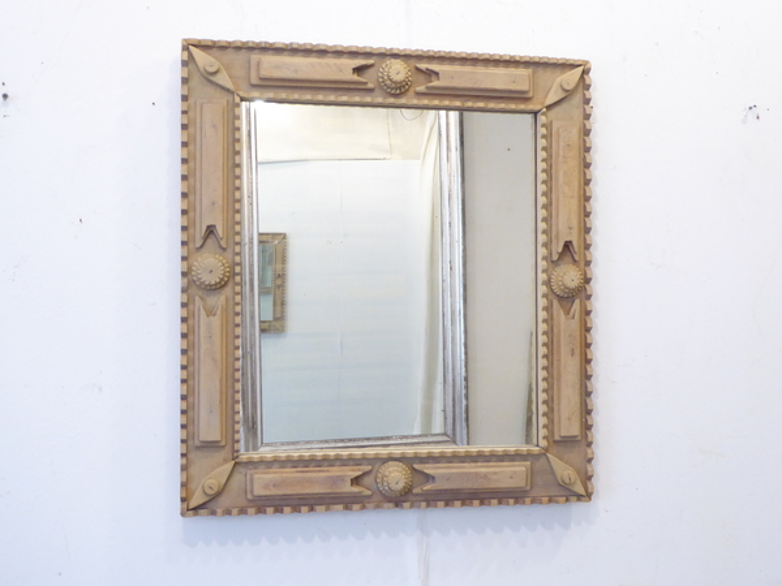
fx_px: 1197
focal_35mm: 53
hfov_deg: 36.2
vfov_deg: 27.5
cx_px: 391
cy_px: 293
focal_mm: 9
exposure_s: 1/20
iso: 400
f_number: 4.1
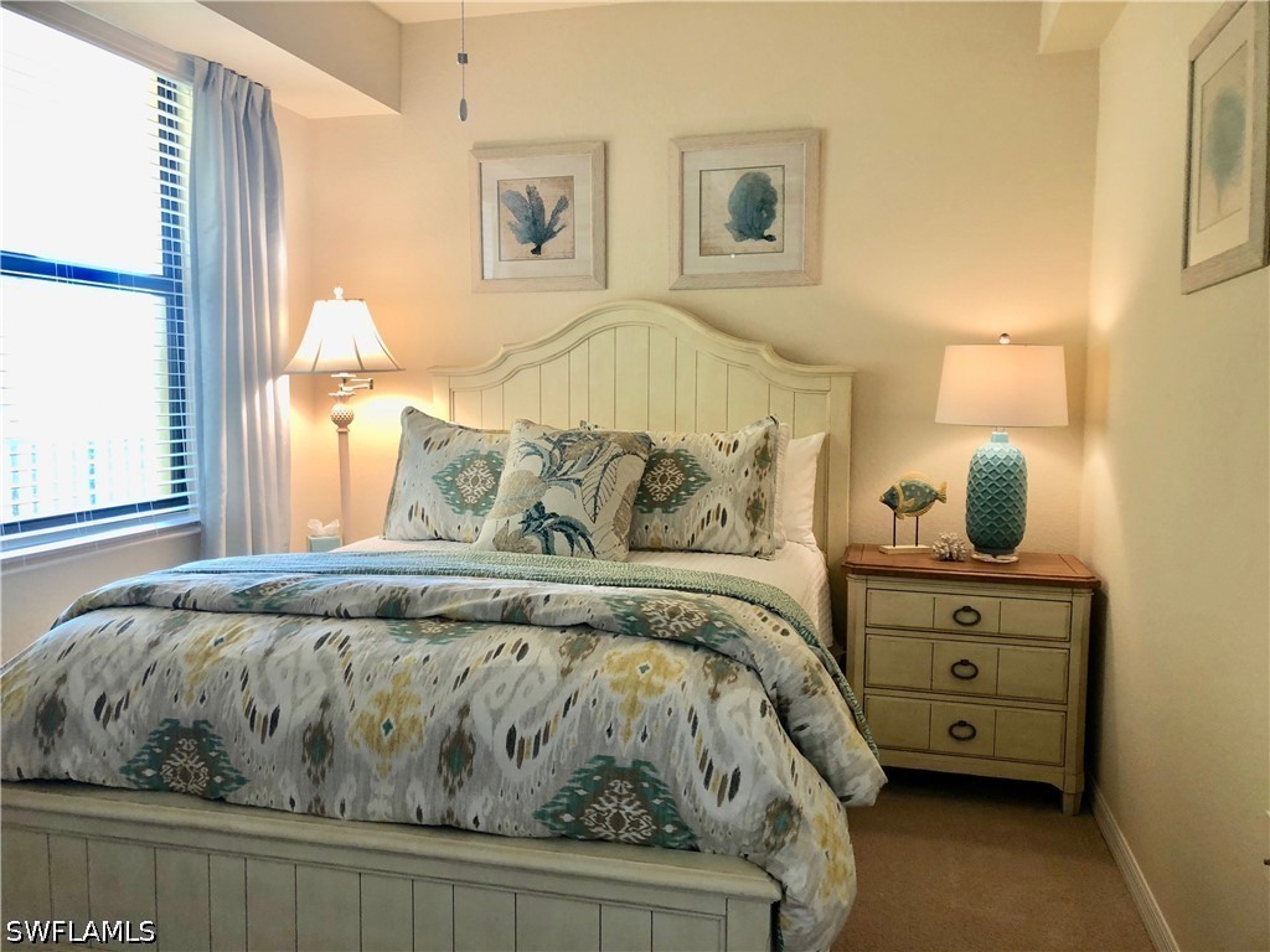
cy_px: 476
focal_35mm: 28
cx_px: 635
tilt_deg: -5.7
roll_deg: -0.2
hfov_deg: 63.4
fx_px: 1027
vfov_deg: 49.7
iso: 40
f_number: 1.8
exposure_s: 1/20
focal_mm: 3.99
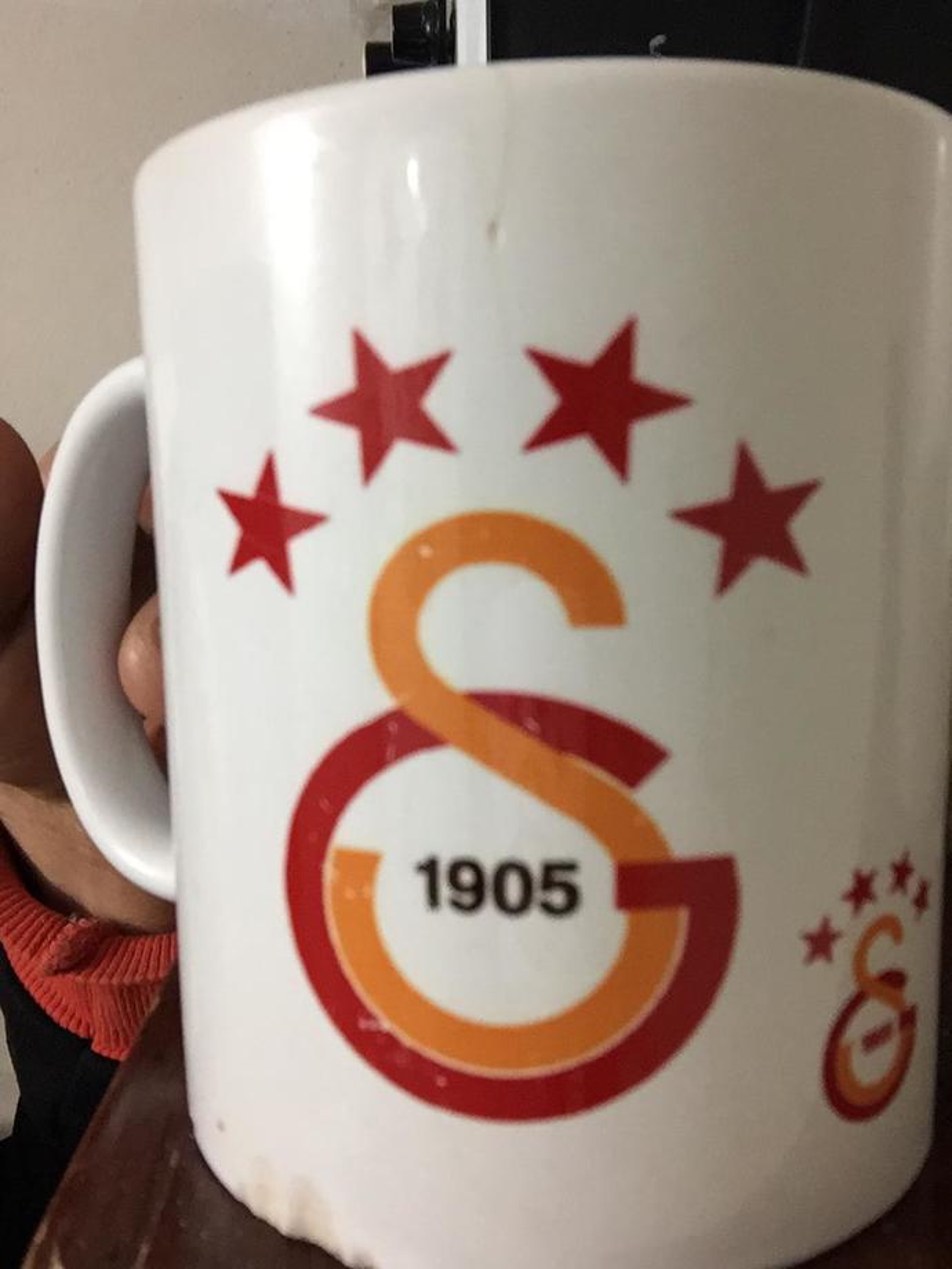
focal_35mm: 31
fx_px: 1137
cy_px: 634
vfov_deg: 58.4
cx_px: 476
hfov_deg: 45.4
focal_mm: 2.65
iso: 160
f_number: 2.2
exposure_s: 1/33
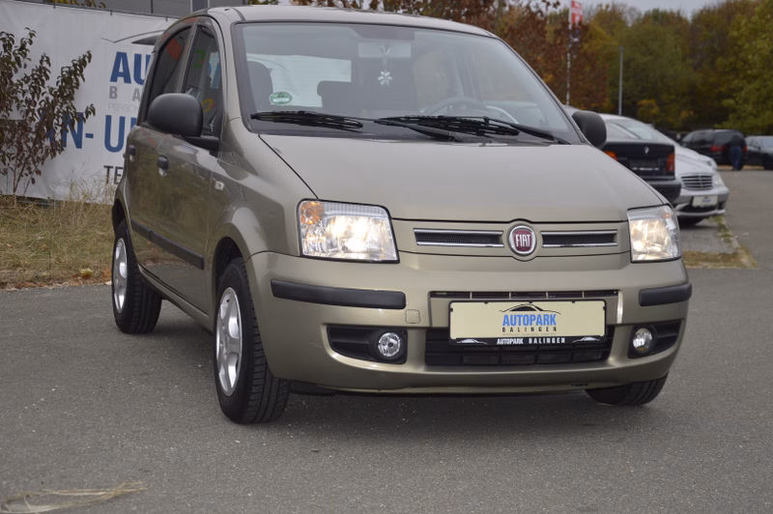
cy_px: 257
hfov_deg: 29.9
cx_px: 386
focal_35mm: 68
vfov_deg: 20.1
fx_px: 1448
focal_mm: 45
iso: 100
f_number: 4.8
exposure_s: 1/160
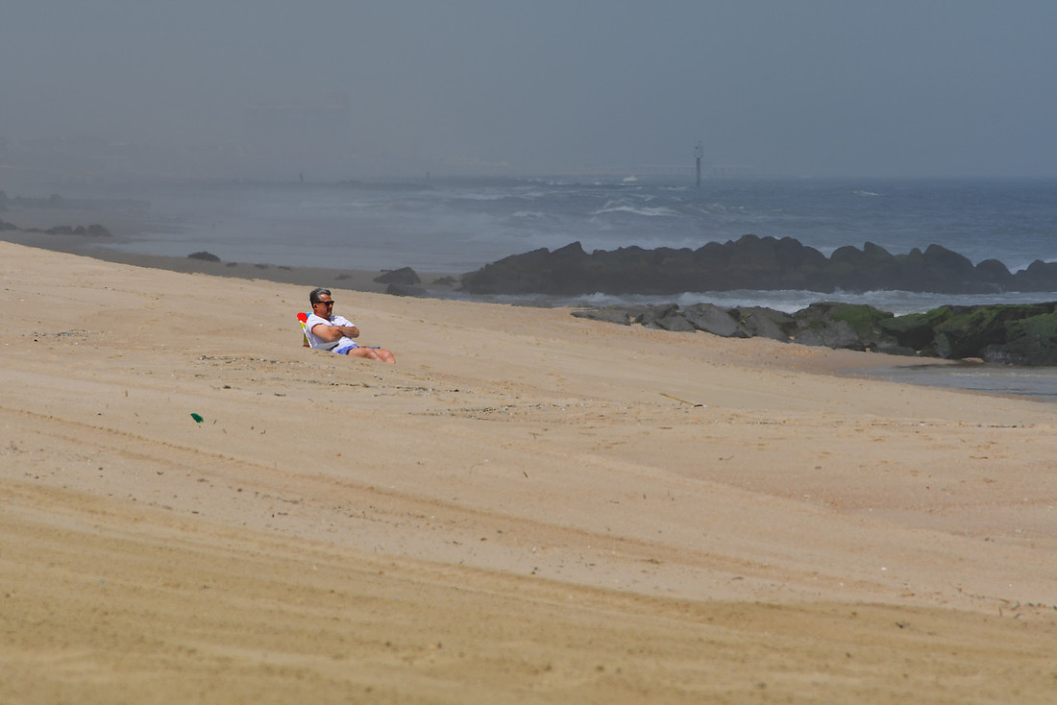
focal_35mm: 450
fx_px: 13215
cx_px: 528
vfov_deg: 3.1
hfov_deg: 4.6
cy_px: 352
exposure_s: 1/800
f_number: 11
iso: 200
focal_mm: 300
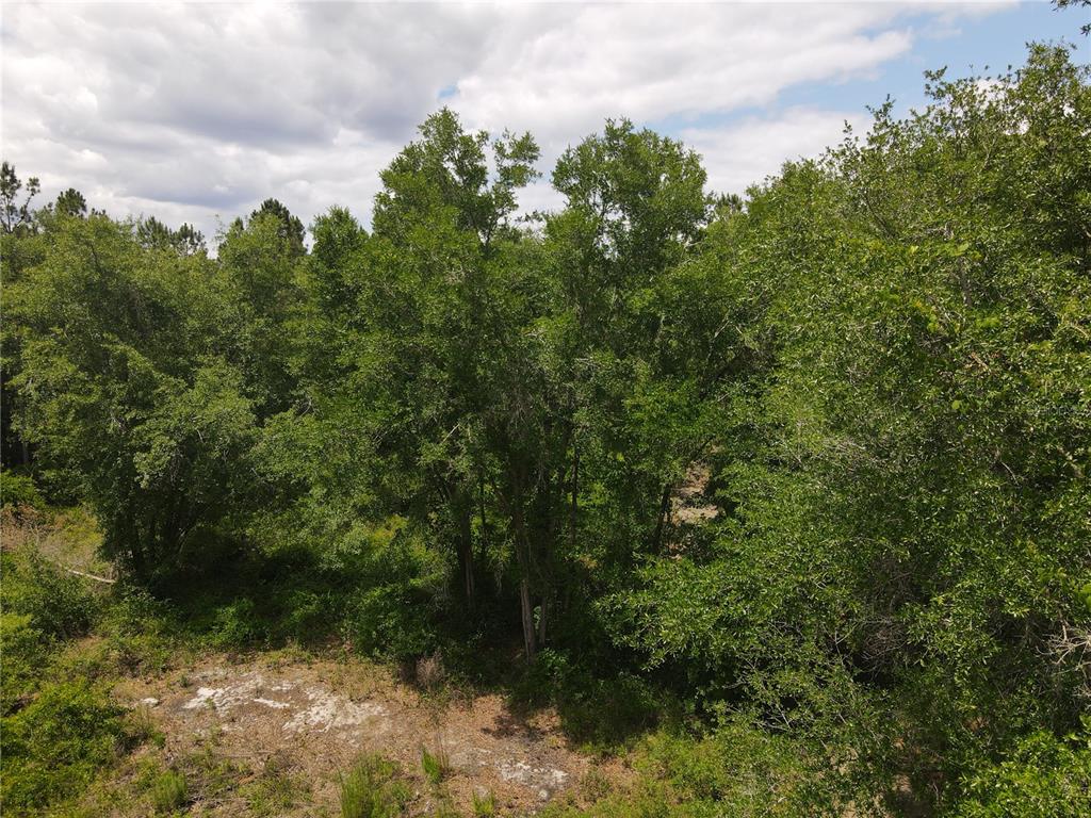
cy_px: 409
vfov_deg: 56.8
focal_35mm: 24
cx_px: 546
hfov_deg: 71.6
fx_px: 756
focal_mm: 4.5
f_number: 2.8
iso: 100
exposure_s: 1/50
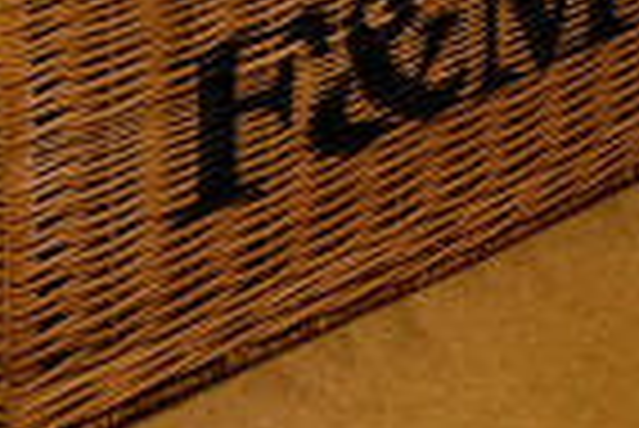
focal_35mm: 115
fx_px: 2043
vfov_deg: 8.7
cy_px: -1041
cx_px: 1796
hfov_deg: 11.8
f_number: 9
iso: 640
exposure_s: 1/100
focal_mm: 16
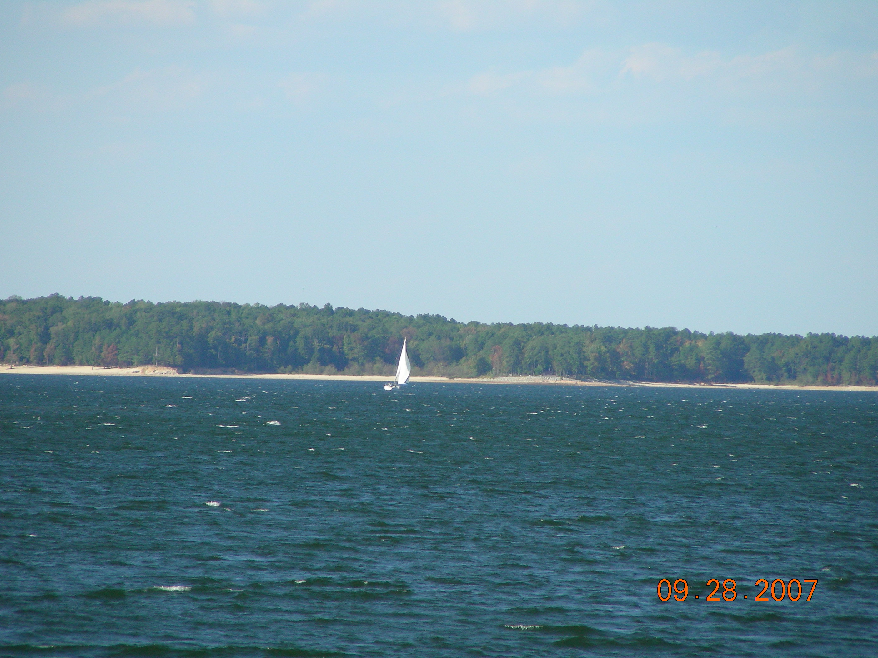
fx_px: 9662
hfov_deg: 5.2
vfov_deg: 3.9
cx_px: 439
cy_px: 329
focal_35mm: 381
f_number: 4
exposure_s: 1/662
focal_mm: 63.3
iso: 50
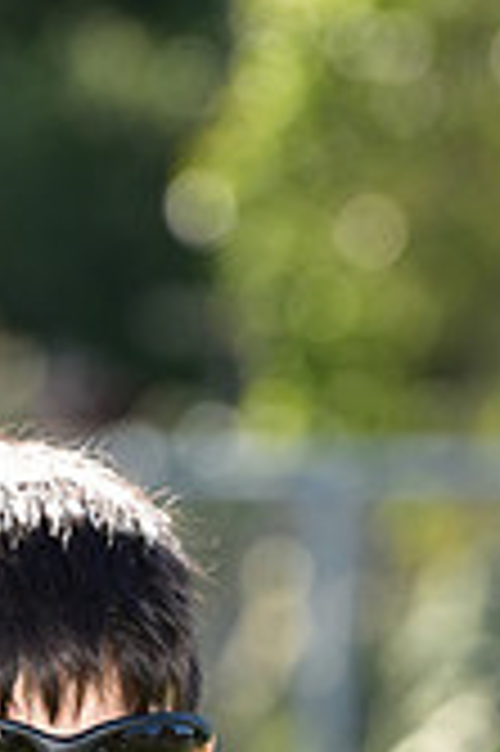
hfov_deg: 2.1
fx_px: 13444
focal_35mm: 644
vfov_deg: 3.2
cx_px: 29
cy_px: 1247
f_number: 5.6
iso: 100
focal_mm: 185
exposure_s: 1/160
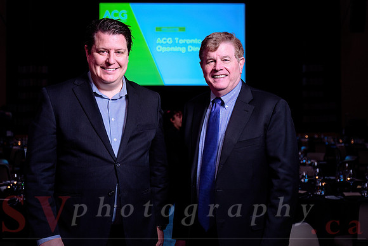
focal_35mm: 49
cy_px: 109
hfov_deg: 40.0
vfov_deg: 27.3
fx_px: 506
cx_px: 191
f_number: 3.5
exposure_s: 1/60
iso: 800
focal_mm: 44
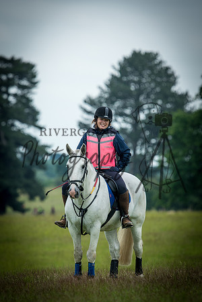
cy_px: 151
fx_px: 3787
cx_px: 101
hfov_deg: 3.1
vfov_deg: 4.6
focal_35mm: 450
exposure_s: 1/1250
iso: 320
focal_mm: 300
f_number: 5
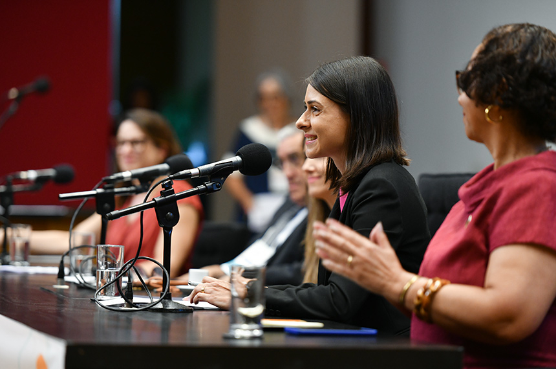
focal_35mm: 160
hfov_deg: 12.9
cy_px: 184
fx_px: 2467
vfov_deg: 8.5
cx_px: 278
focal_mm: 160
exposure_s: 1/160
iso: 2000
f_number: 2.8
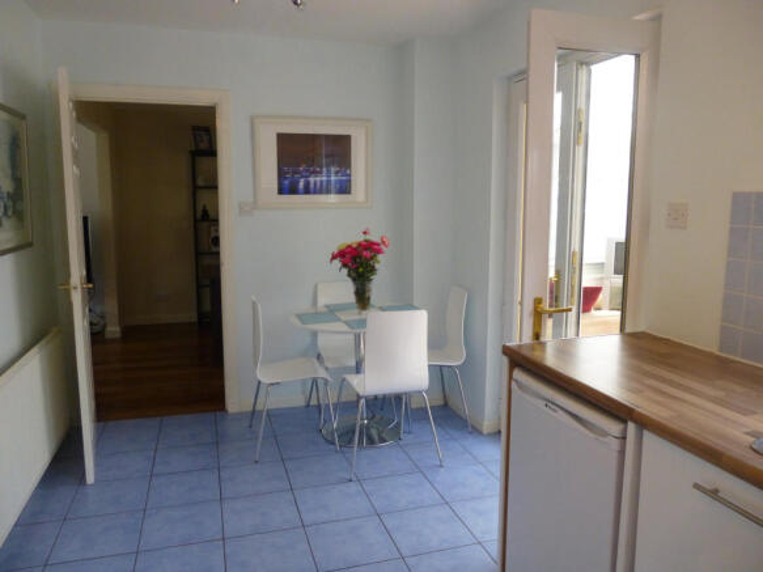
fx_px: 551
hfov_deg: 69.4
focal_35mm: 25
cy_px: 286
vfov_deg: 54.9
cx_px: 382
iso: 400
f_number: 3.1
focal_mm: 4.5
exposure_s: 1/60
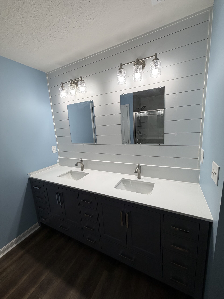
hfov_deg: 85.7
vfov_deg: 102.1
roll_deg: +2.9
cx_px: 112
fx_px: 121
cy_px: 150
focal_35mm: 14
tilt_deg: -10.7
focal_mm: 2.22
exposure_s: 1/120
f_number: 2.2
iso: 100
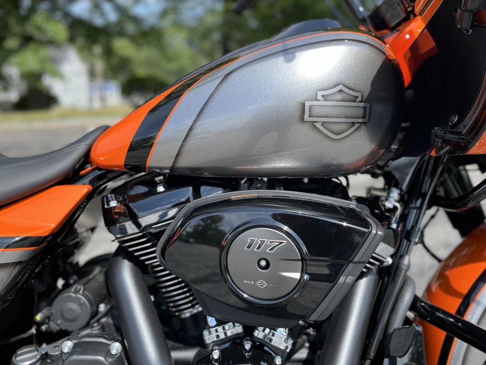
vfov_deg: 53.1
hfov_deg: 67.3
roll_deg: -1.5
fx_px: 365
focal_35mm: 26
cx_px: 243
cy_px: 182
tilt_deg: -19.6
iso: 50
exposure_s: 1/1186
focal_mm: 5.1
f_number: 1.6
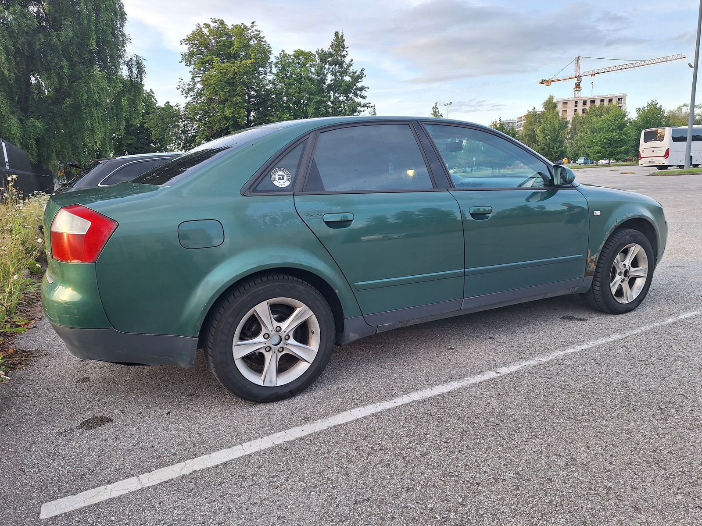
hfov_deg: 73.9
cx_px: 351
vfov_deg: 58.9
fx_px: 466
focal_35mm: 23
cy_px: 263
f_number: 1.8
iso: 40
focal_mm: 5.54
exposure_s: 1/344
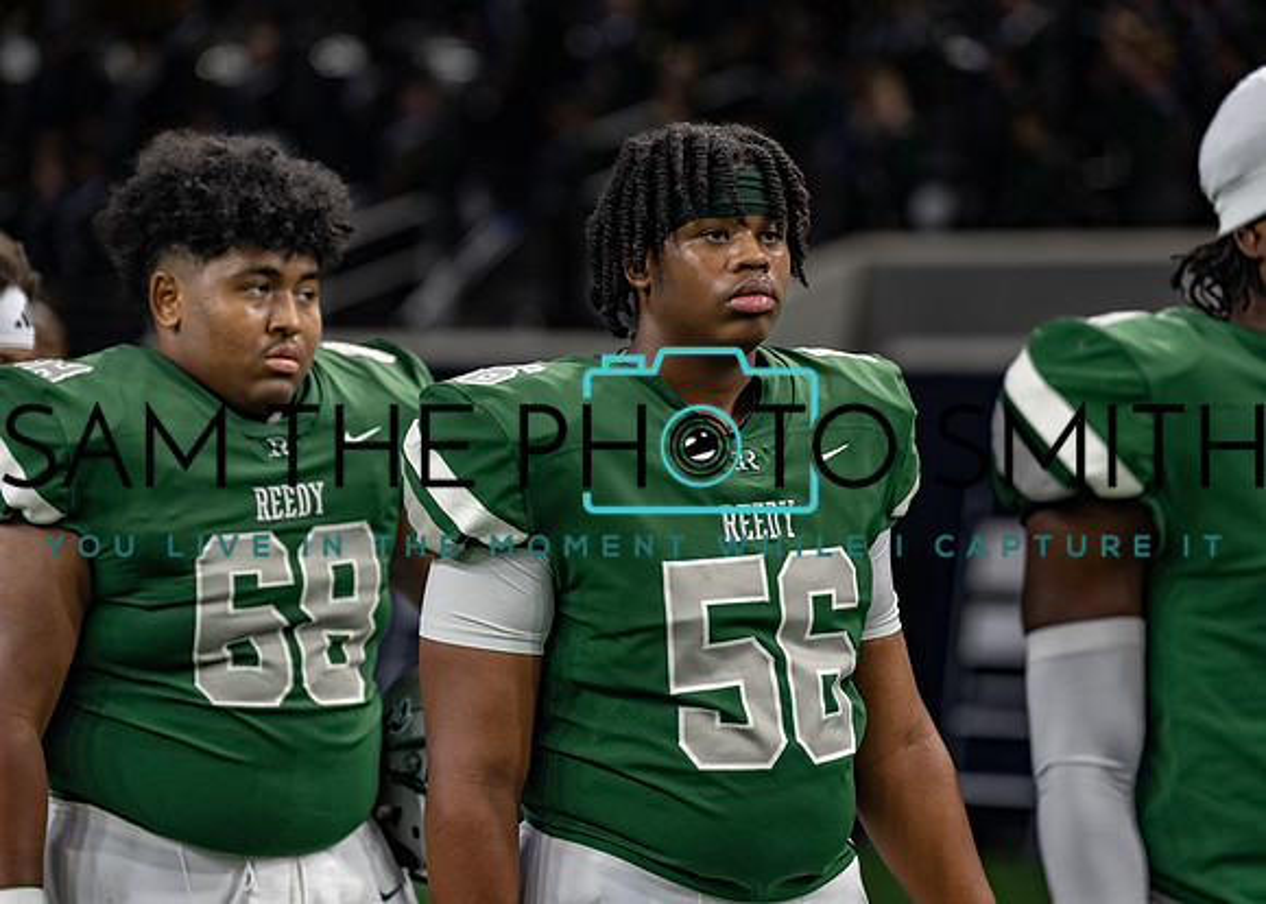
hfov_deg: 13.4
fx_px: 5371
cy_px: 452
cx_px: 633
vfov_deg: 9.6
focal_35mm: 149
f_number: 2.8
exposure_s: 1/320
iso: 1250
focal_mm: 137
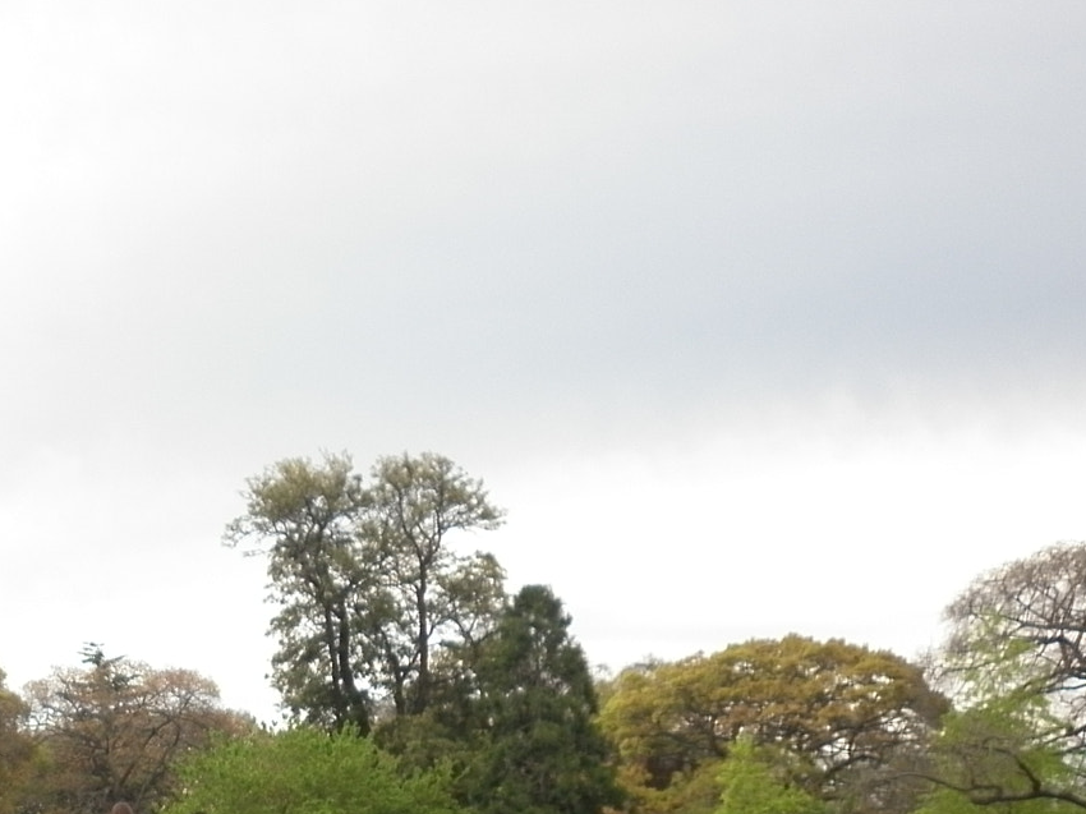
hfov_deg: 19.7
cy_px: 972
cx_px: -187
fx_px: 2948
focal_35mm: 94
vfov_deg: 15.2
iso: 80
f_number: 3.3
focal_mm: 7.1
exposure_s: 1/50
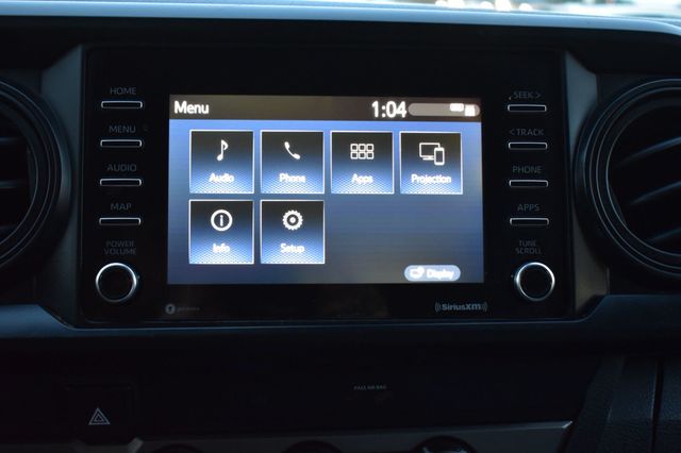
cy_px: 226
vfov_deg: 30.8
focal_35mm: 44
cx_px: 340
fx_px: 822
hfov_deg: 45.0
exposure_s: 1/15
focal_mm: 29
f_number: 5
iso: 1600
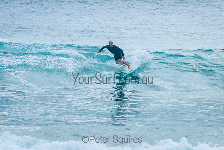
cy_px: 59
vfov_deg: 2.5
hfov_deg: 3.7
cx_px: 106
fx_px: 3425
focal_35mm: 550
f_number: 10
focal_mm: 400
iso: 500
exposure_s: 1/2000
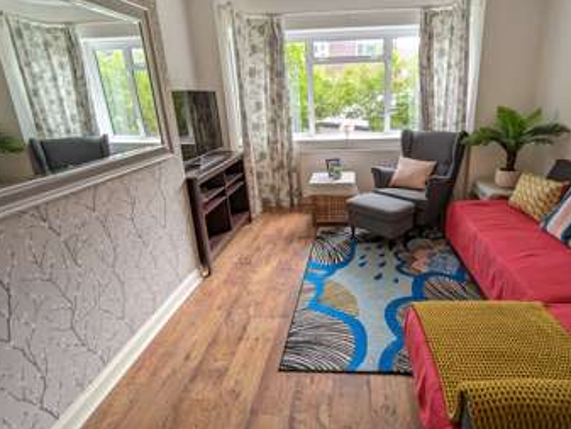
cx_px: 330
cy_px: 197
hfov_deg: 84.0
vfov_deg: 68.6
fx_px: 314
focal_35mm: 19
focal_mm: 2.35
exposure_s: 1/100
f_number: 2.2
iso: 120
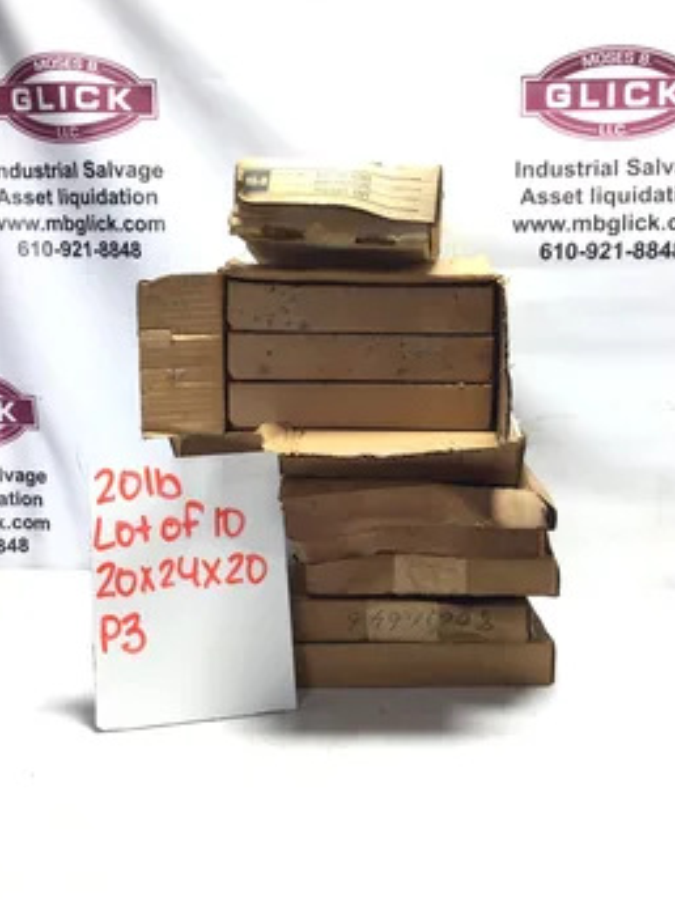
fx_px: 936
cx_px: 385
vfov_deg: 51.3
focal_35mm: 36
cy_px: 432
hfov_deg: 39.6
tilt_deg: -9.0
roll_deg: -0.4
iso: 32
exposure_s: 1/60
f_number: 2.4
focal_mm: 3.3
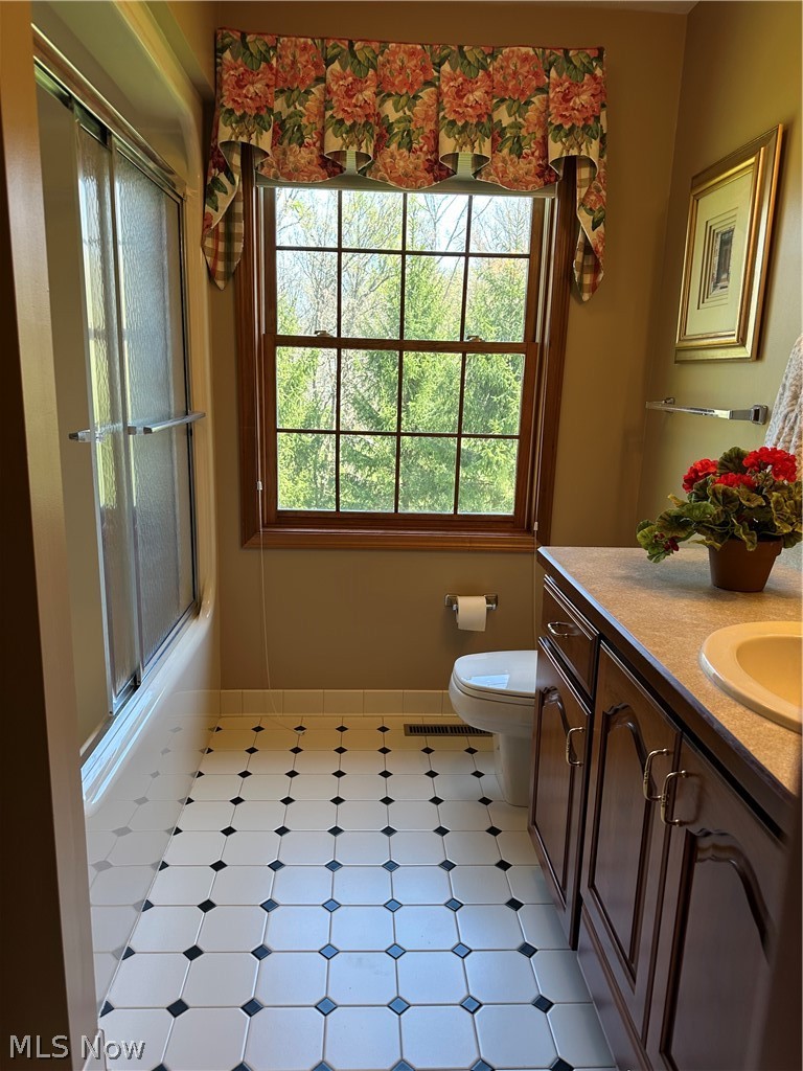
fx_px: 742
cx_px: 402
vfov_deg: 71.6
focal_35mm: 24
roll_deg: -1.9
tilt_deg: -11.8
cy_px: 536
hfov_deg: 56.8
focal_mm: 6.86
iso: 80
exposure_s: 1/140
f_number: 1.78
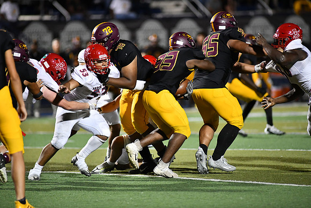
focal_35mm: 300
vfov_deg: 4.6
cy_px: 104
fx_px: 2592
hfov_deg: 6.9
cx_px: 156
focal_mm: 300
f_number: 2.8
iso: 5000
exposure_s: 1/1000
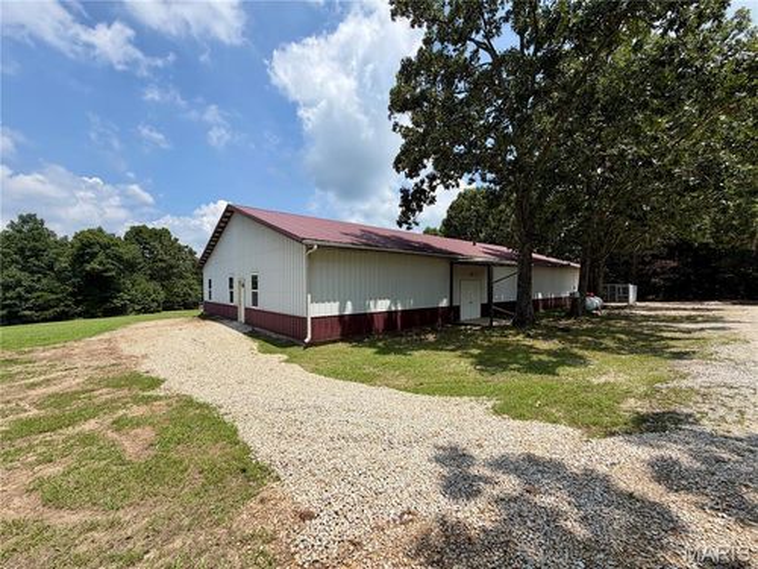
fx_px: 307
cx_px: 379
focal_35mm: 14
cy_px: 284
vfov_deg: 85.7
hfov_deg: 102.1
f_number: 2.2
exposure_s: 1/985
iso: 20
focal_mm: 2.22
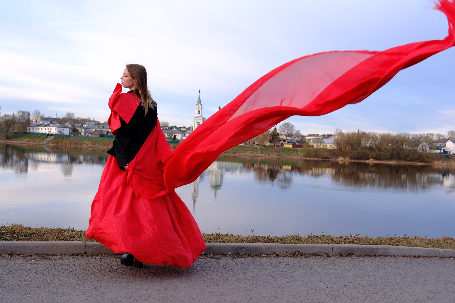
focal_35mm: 37
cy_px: 152
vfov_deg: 35.9
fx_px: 468
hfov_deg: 51.9
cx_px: 228
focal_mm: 24.8
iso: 160
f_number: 4.5
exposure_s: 1/140
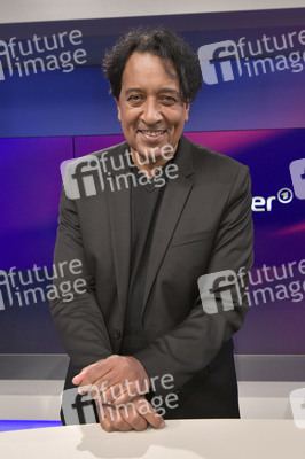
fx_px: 433
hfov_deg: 38.8
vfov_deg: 55.8
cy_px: 230
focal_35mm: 34
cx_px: 152
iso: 2500
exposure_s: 1/200
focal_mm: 34
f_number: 6.3
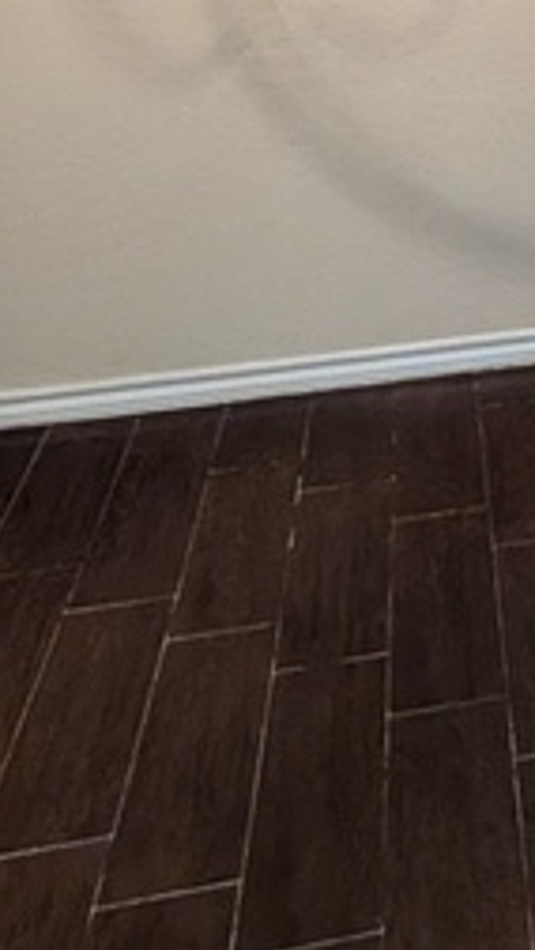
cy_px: -256
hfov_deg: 18.8
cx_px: 816
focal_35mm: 56
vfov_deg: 30.2
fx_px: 1410
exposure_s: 1/40
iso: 326
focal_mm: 2.02
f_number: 1.7
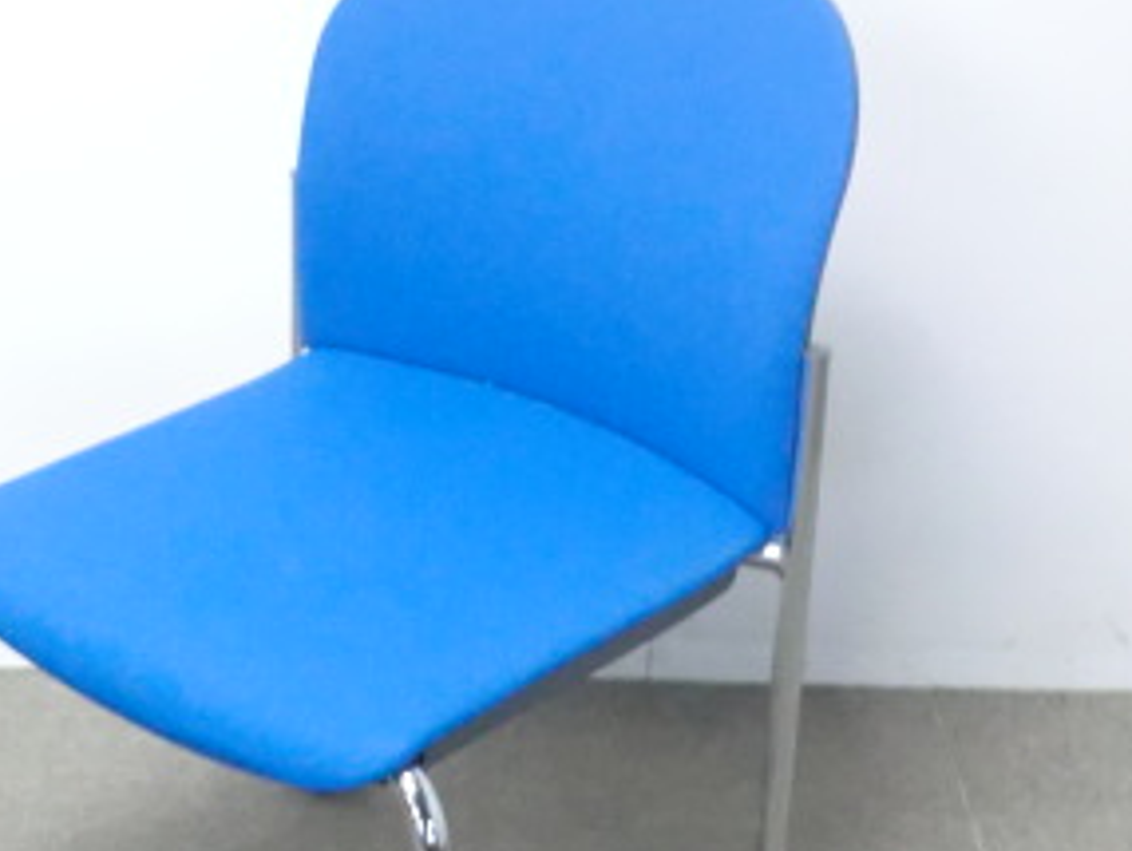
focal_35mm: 85
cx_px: 400
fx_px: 2782
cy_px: 431
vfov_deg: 17.4
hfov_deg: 22.9
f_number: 3.9
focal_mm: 6.9
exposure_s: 1/25
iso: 800
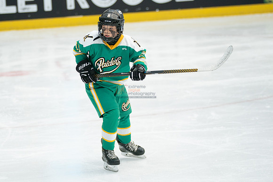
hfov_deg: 10.8
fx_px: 1447
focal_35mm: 191
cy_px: 67
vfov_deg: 7.2
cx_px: 100
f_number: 3.2
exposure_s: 1/2500
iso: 2500
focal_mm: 148
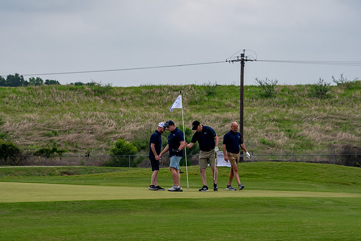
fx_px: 3159
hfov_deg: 6.5
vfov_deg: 4.4
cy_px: 120
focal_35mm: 315
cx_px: 180
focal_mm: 210
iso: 500
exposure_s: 1/2000
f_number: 7.1
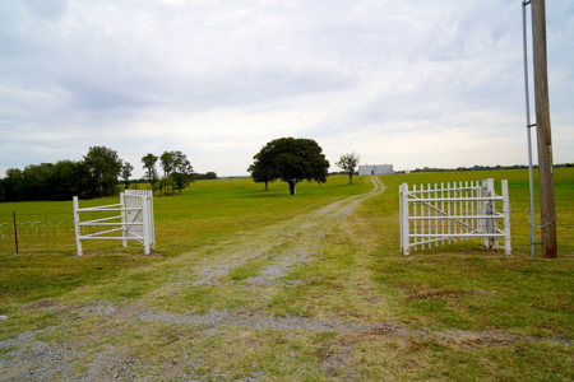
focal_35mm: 24
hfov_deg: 73.7
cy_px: 191
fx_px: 383
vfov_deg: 53.1
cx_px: 287
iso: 100
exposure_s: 1/125
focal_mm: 16
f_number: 8
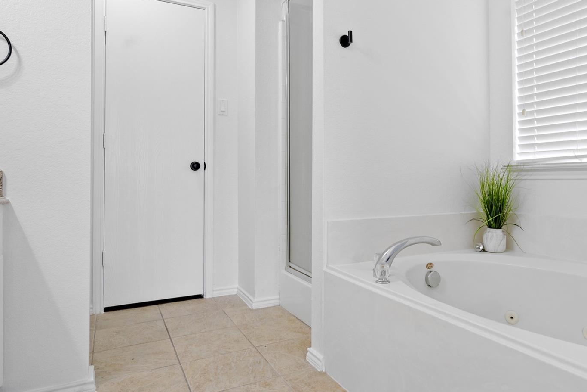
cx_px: 350
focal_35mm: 24
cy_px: 191
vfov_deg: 53.1
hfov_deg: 73.0
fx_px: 391
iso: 100
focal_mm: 16
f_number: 8
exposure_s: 1/2
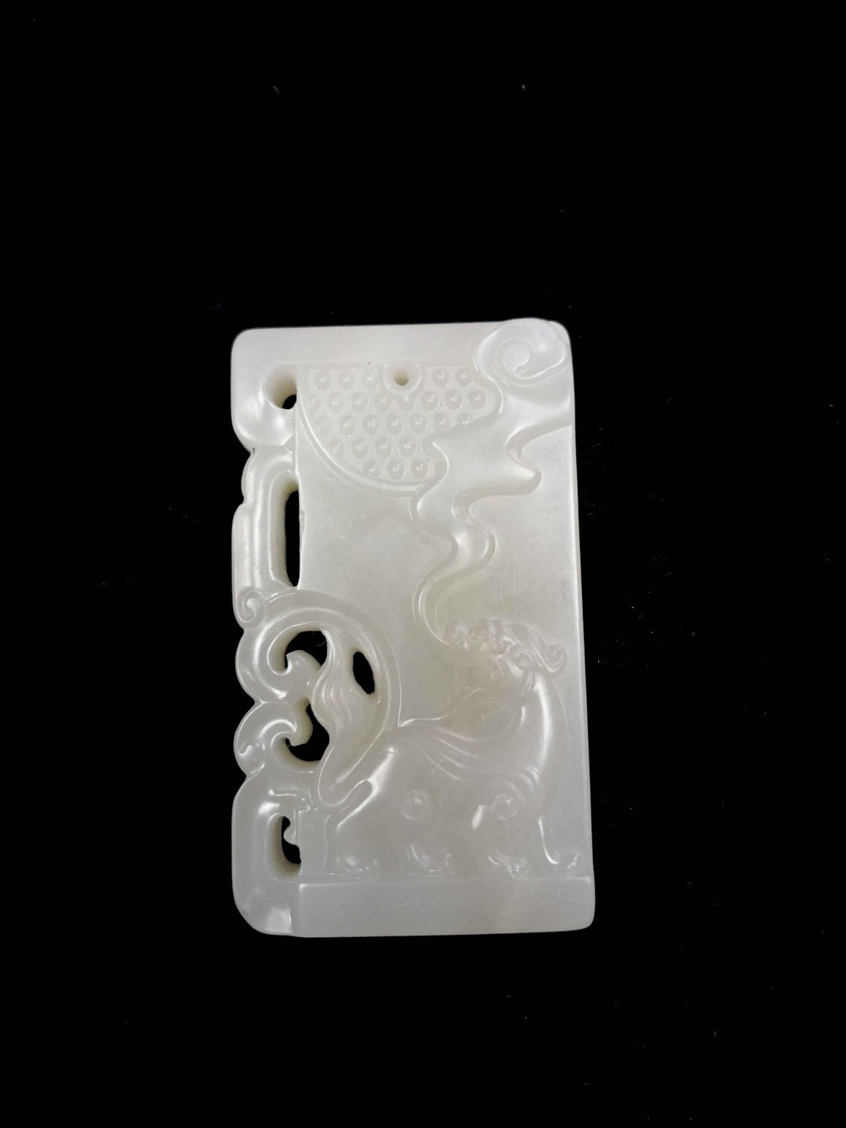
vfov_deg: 63.4
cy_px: 565
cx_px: 415
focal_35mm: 28
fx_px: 913
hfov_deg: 49.7
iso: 400
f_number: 1.6
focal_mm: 3.95
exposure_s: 1/25
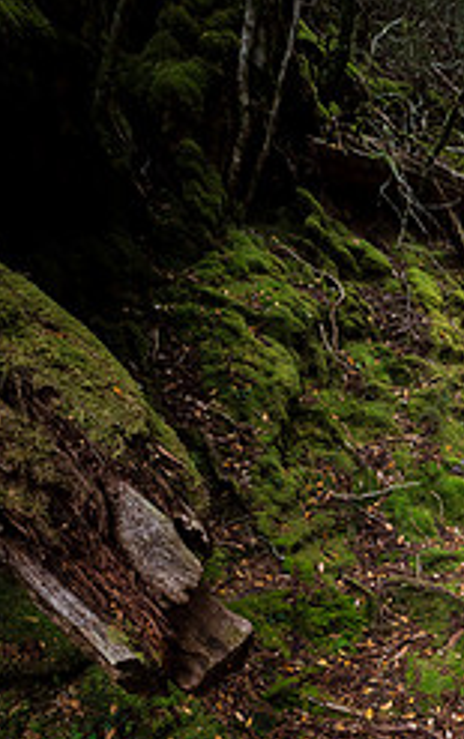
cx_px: 467
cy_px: 640
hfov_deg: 40.3
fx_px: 545
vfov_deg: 59.9
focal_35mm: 27
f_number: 13
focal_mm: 7
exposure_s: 1/1.67
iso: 200
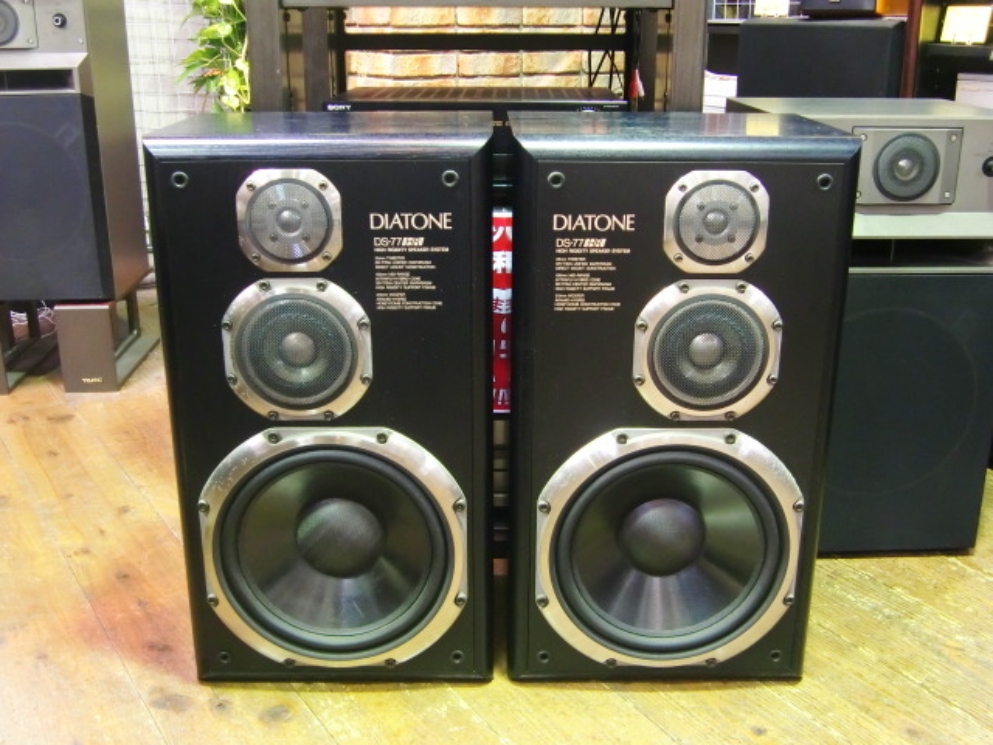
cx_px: 496
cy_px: 372
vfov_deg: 36.8
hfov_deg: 47.9
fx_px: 1119
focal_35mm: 39
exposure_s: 1/10
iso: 400
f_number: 3
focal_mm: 6.9
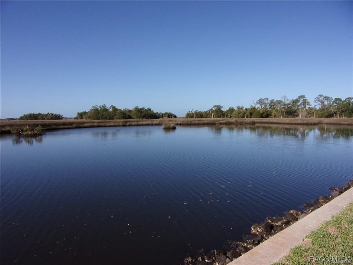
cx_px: 176
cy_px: 132
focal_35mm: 24
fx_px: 245
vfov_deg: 56.8
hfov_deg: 71.6
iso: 80
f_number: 3.3
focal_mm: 4.3
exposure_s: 1/1400
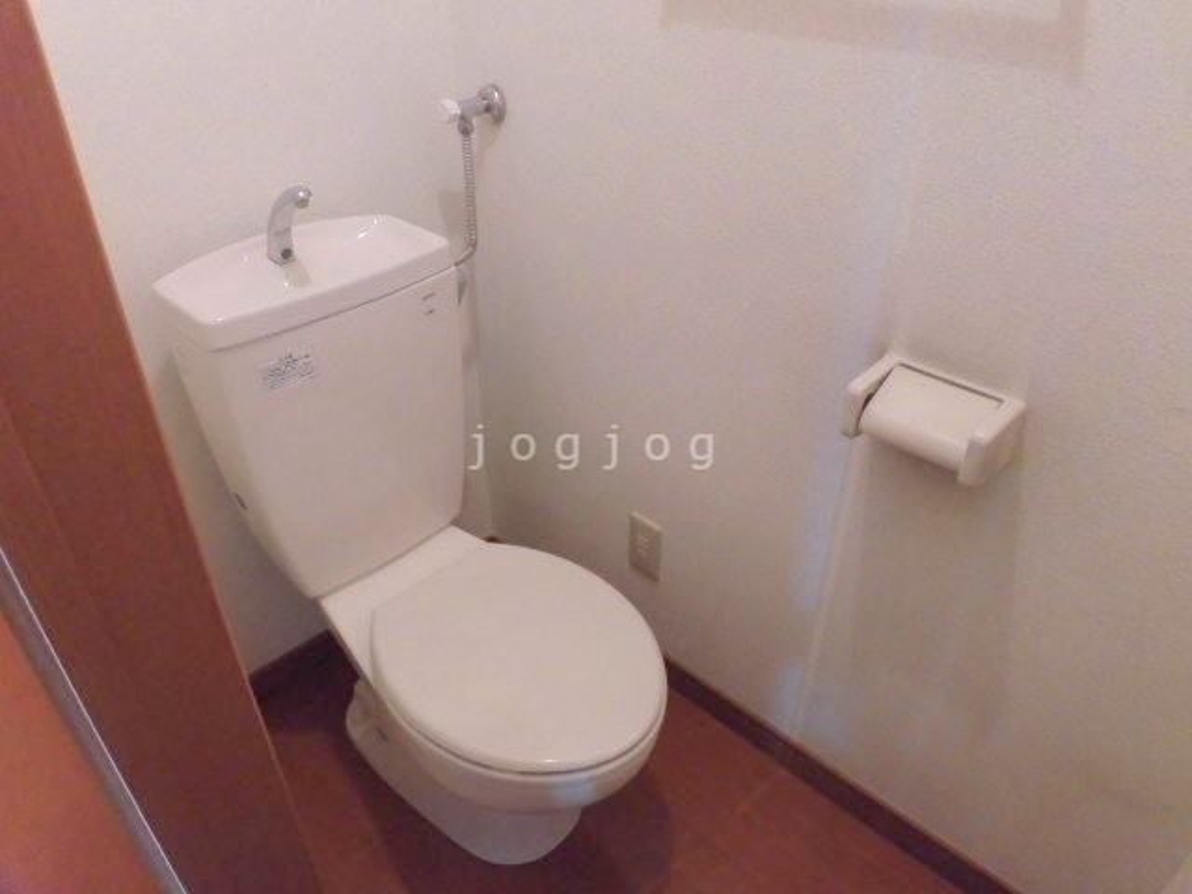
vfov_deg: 56.8
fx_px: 826
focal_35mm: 24
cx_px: 596
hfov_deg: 71.6
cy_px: 447
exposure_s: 1/25
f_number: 3.1
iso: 400
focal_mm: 4.3
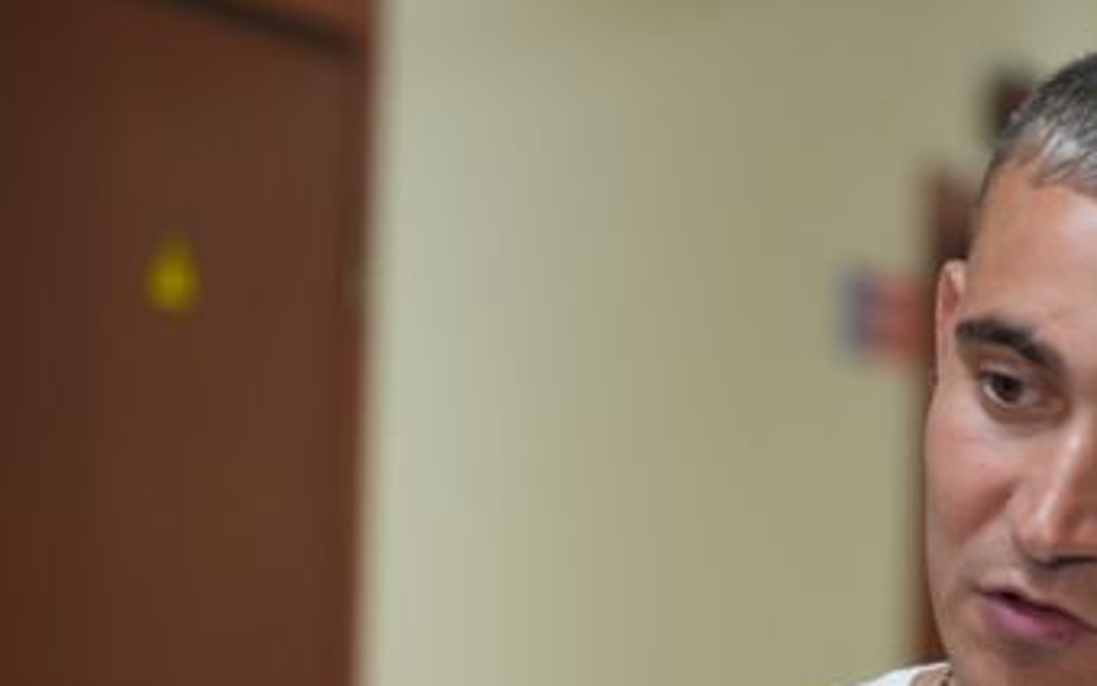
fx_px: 4396
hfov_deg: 14.2
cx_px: 762
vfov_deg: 8.9
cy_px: 595
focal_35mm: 147
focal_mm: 70
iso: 800
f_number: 2.8
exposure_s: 1/200
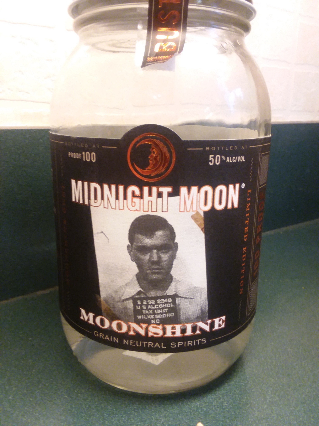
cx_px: 160
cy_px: 213
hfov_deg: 48.2
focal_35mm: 29
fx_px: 356
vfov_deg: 61.7
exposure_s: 1/24
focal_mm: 2.47
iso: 160
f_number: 1.9
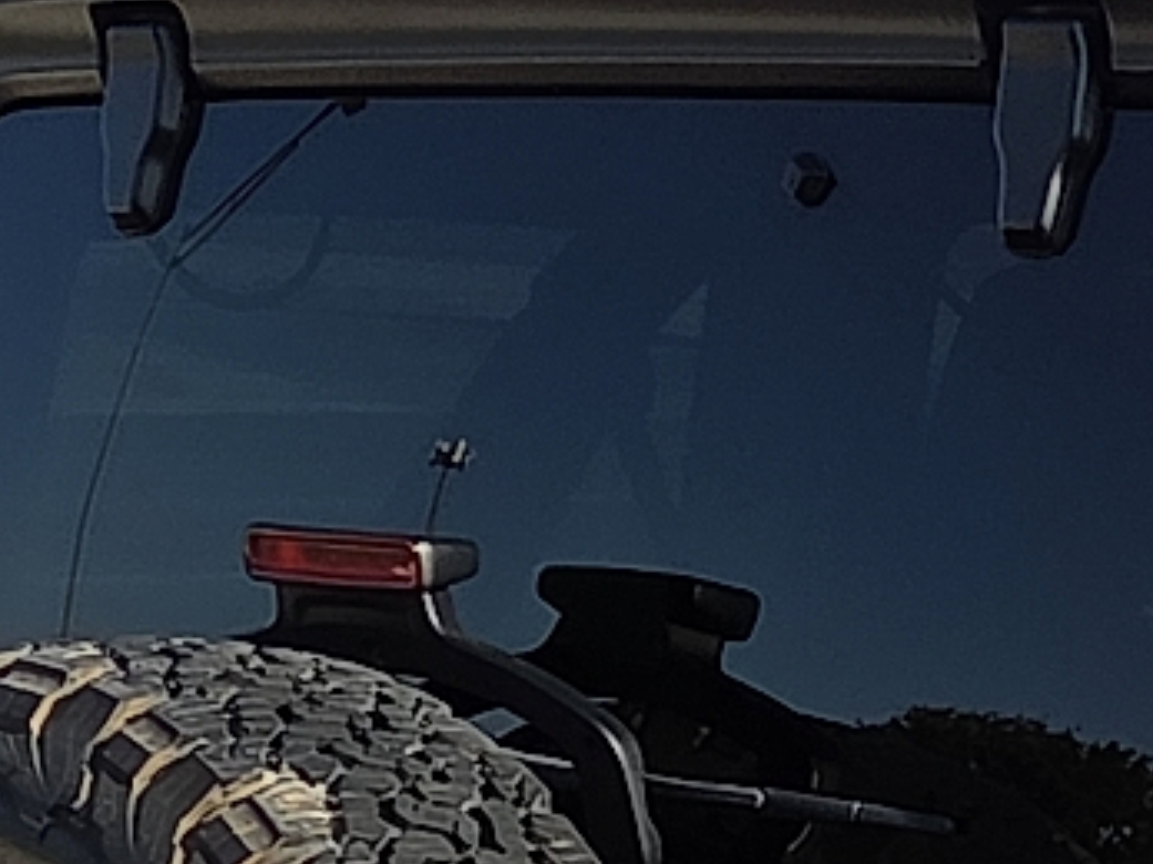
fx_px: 5993
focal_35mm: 180
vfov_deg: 8.1
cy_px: 1313
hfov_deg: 10.6
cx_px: 1671
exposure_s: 1/5000
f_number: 1.8
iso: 76
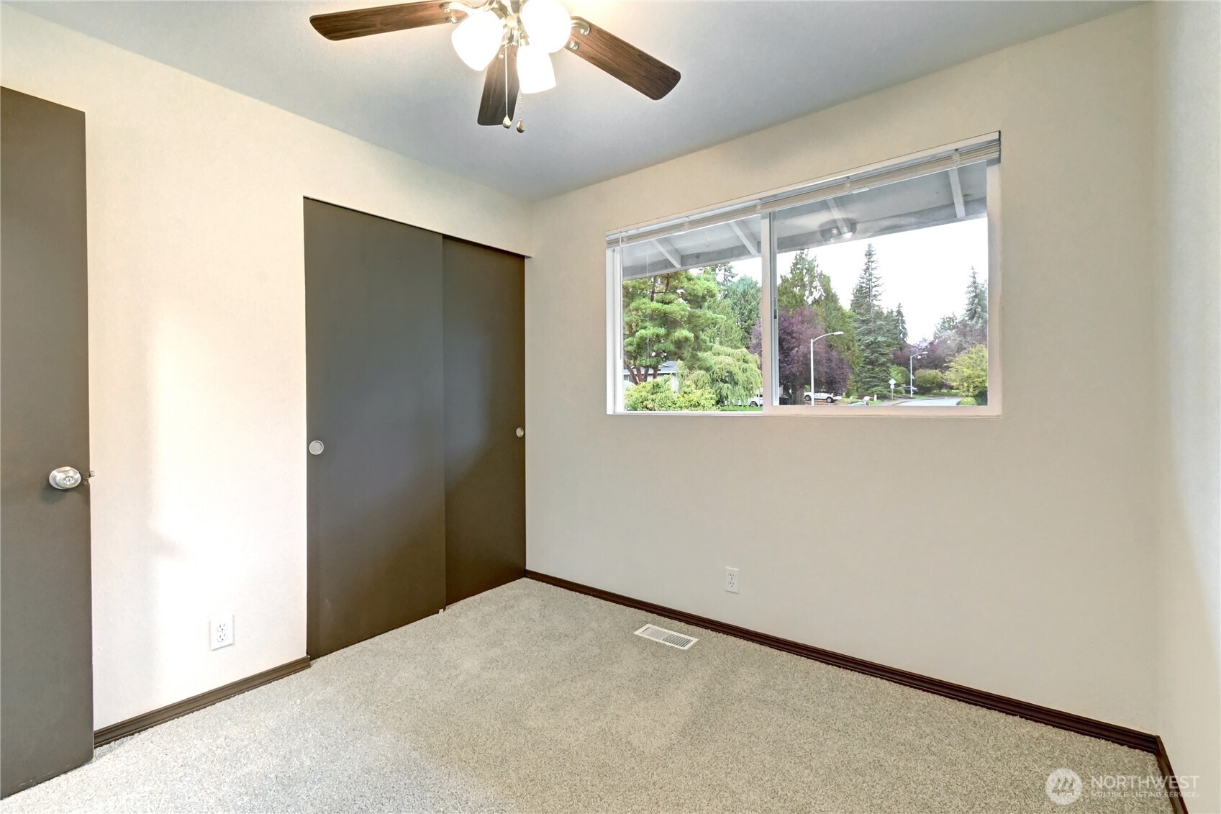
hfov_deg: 100.4
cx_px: 610
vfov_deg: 77.3
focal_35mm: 15
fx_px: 509
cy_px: 407
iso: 4000
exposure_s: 1/6
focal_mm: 10
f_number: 11
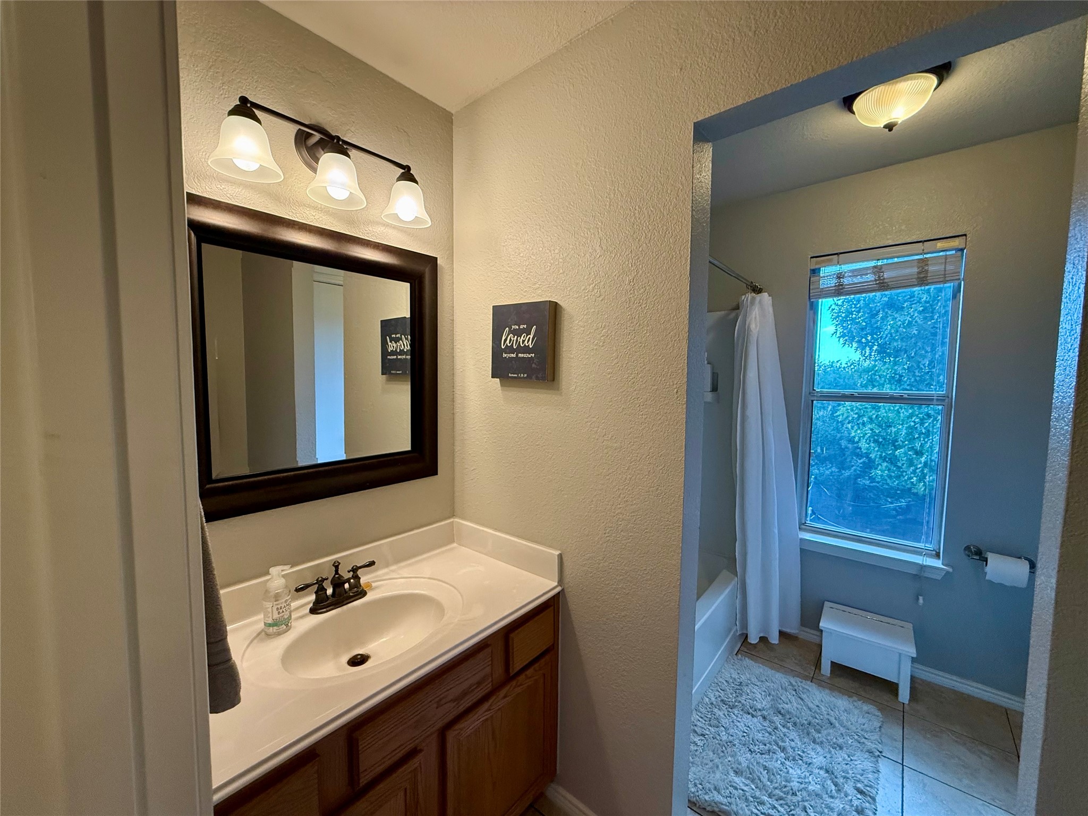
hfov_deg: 102.1
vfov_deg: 85.7
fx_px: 440
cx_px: 544
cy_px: 408
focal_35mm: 14
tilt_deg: -3.4
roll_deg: -0.6
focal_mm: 2.22
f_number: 2.2
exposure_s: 1/120
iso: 320
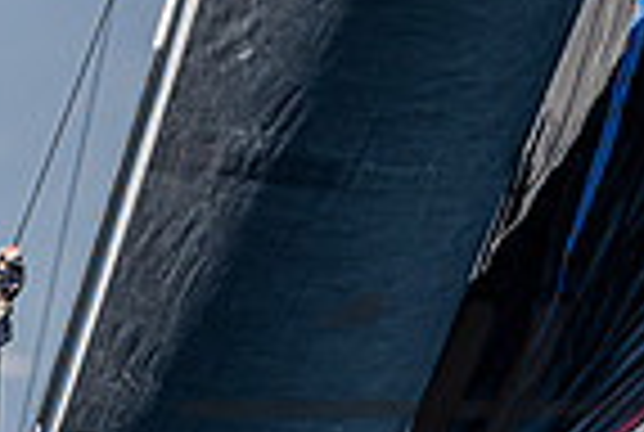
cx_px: -212
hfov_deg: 1.5
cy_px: 363
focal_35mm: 1412
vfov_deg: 1.0
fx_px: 25312
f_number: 5.3
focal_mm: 290
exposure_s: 1/3200
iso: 400
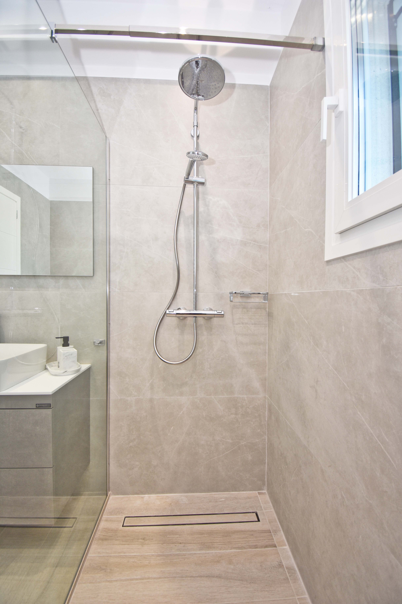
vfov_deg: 100.4
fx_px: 251
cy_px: 302
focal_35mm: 15
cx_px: 201
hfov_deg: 77.3
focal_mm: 10
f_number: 4.5
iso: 250
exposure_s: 1/60
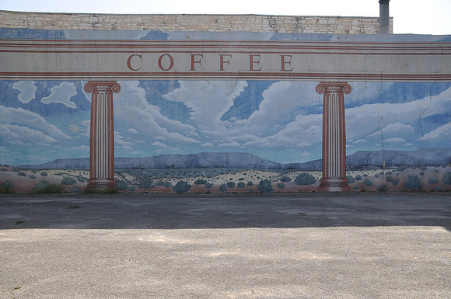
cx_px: 226
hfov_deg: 62.0
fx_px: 375
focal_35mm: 30
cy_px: 150
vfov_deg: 43.5
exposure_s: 1/125
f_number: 11
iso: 200
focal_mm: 20
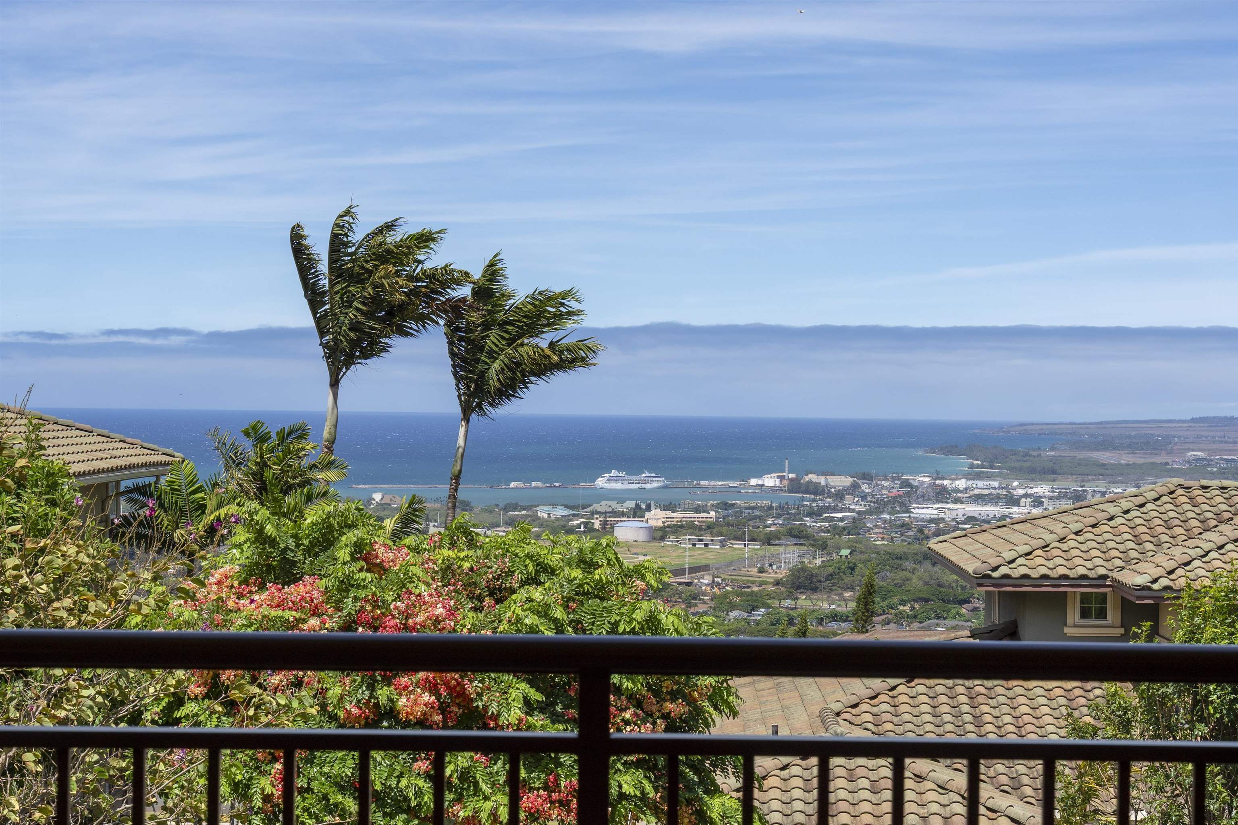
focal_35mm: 73
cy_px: 412
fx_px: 2510
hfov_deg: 27.7
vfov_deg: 18.7
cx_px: 619
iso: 100
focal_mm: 49
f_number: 8
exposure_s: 1/500
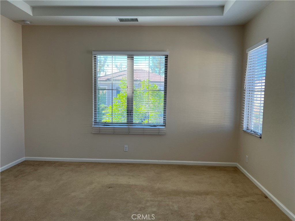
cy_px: 110
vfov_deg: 53.1
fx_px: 222
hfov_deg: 67.3
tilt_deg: -4.3
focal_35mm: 26
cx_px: 148
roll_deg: -1.0
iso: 50
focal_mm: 5.7
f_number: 1.5
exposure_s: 1/162
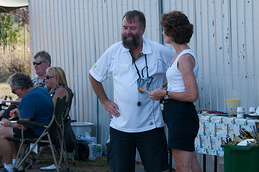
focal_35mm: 180
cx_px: 148
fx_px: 1294
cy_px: 76
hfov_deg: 11.4
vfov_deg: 7.6
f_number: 6.3
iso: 450
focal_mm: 90
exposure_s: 1/500
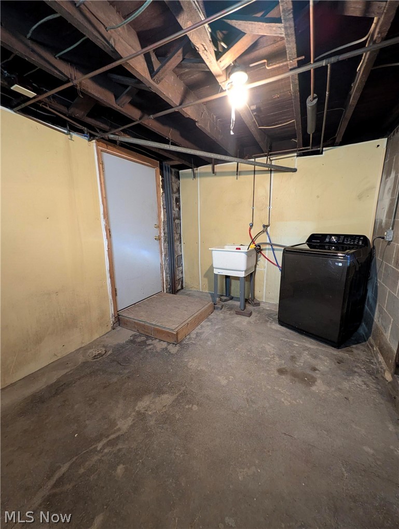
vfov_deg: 110.4
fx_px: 184
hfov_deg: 94.7
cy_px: 264
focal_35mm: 12
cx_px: 200
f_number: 1.95
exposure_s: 1/24
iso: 749
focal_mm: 2.23
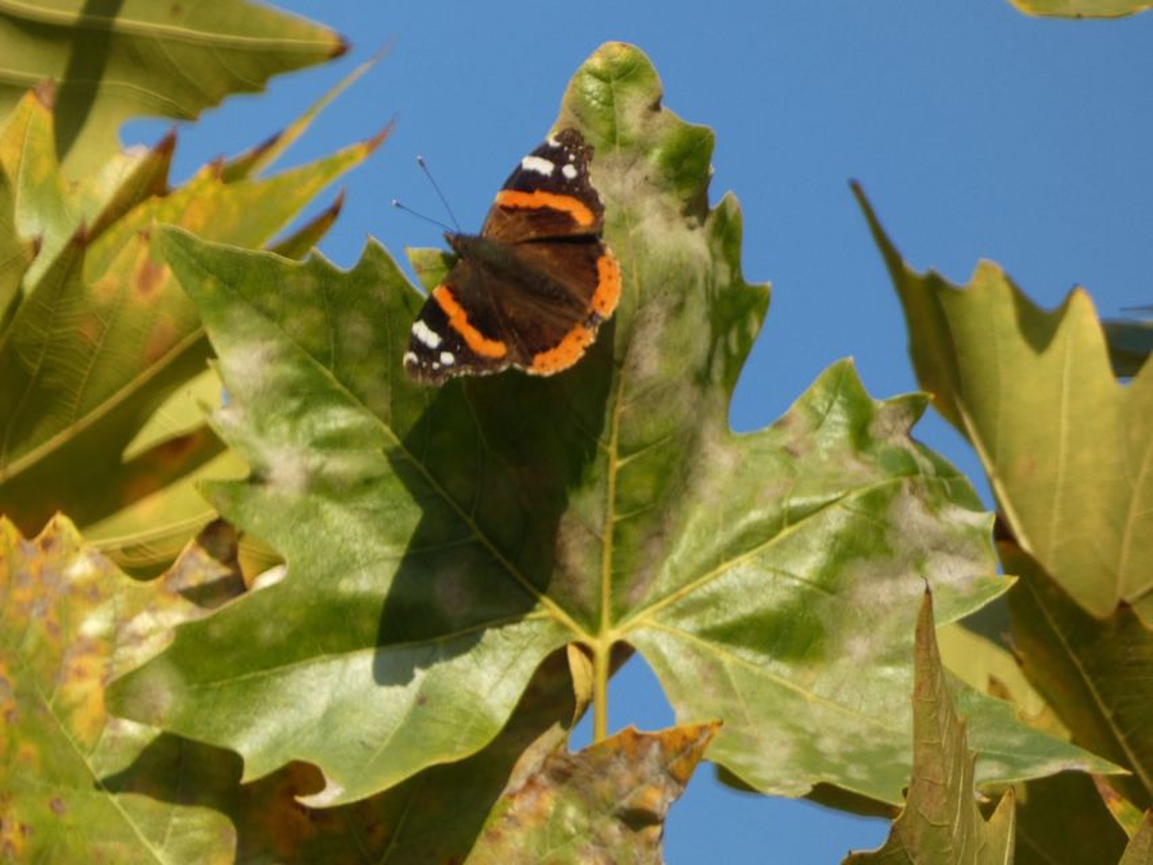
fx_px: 39976
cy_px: 432
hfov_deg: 1.7
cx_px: 576
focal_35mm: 1200
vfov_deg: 1.2
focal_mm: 215
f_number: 5.9
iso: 100
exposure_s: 1/125
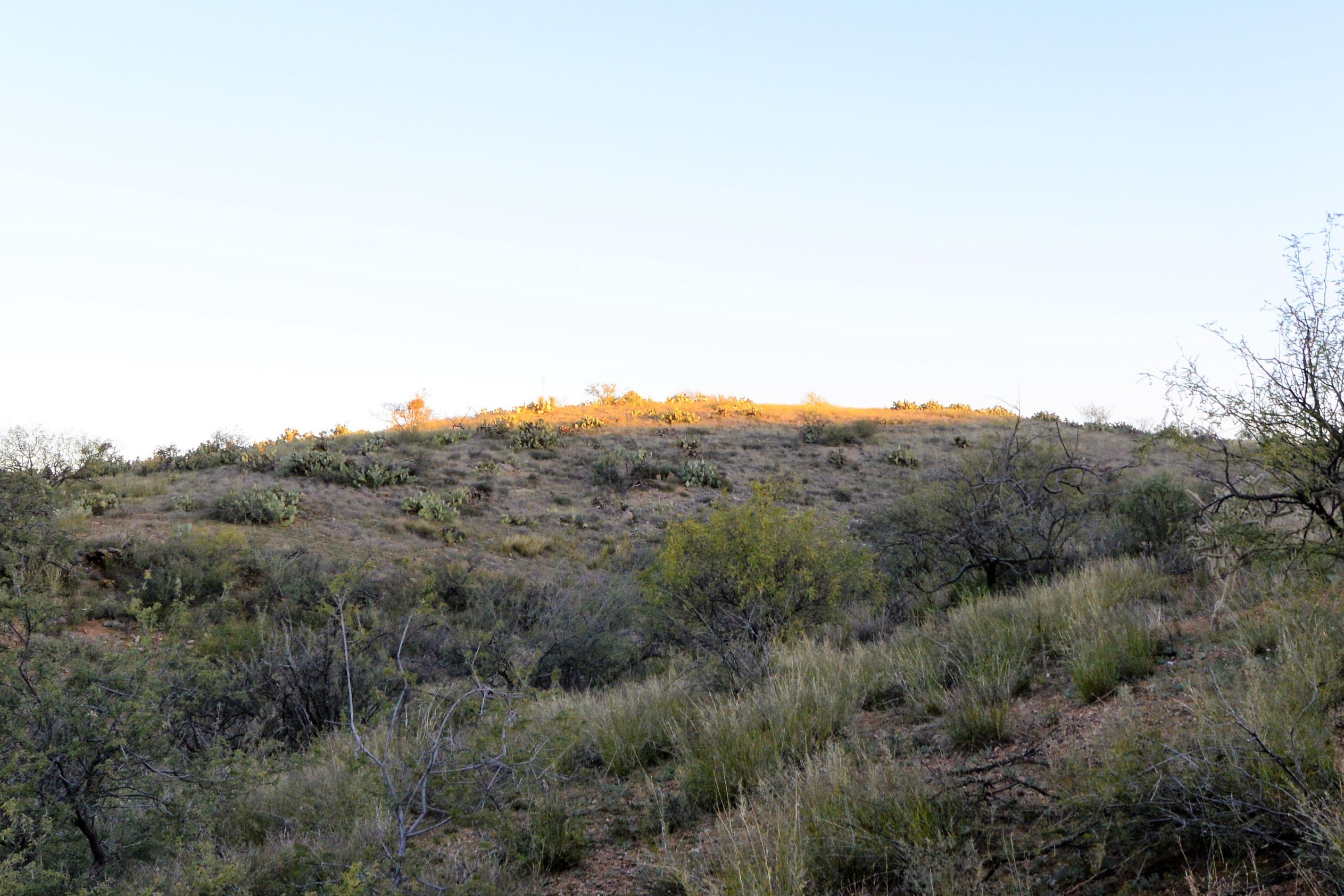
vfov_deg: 35.0
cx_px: 645
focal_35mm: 38
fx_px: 1419
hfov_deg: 50.7
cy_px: 420
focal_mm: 12.1
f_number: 8
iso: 200
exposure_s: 1/60
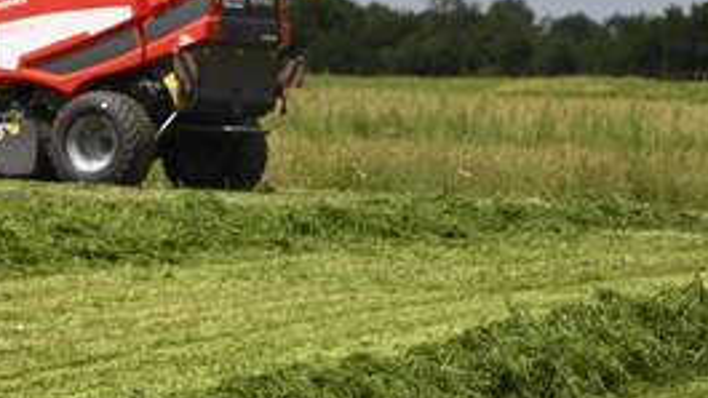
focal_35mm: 809
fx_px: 15186
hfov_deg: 2.7
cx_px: -142
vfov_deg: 1.5
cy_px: -110
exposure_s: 1/2000
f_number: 6.3
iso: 250
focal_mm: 200
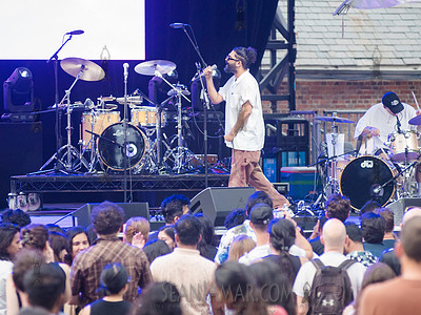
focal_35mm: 280
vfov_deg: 5.3
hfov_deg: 7.1
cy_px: 114
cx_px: 240
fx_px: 3405
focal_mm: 200
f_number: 4
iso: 2000
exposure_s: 1/320
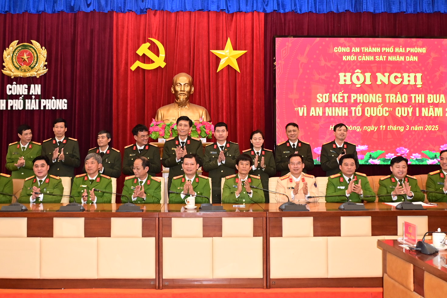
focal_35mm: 40
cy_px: 134
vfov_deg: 33.4
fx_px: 497
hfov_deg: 48.4
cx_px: 202
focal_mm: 20
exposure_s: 1/200
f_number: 3.5
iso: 1600
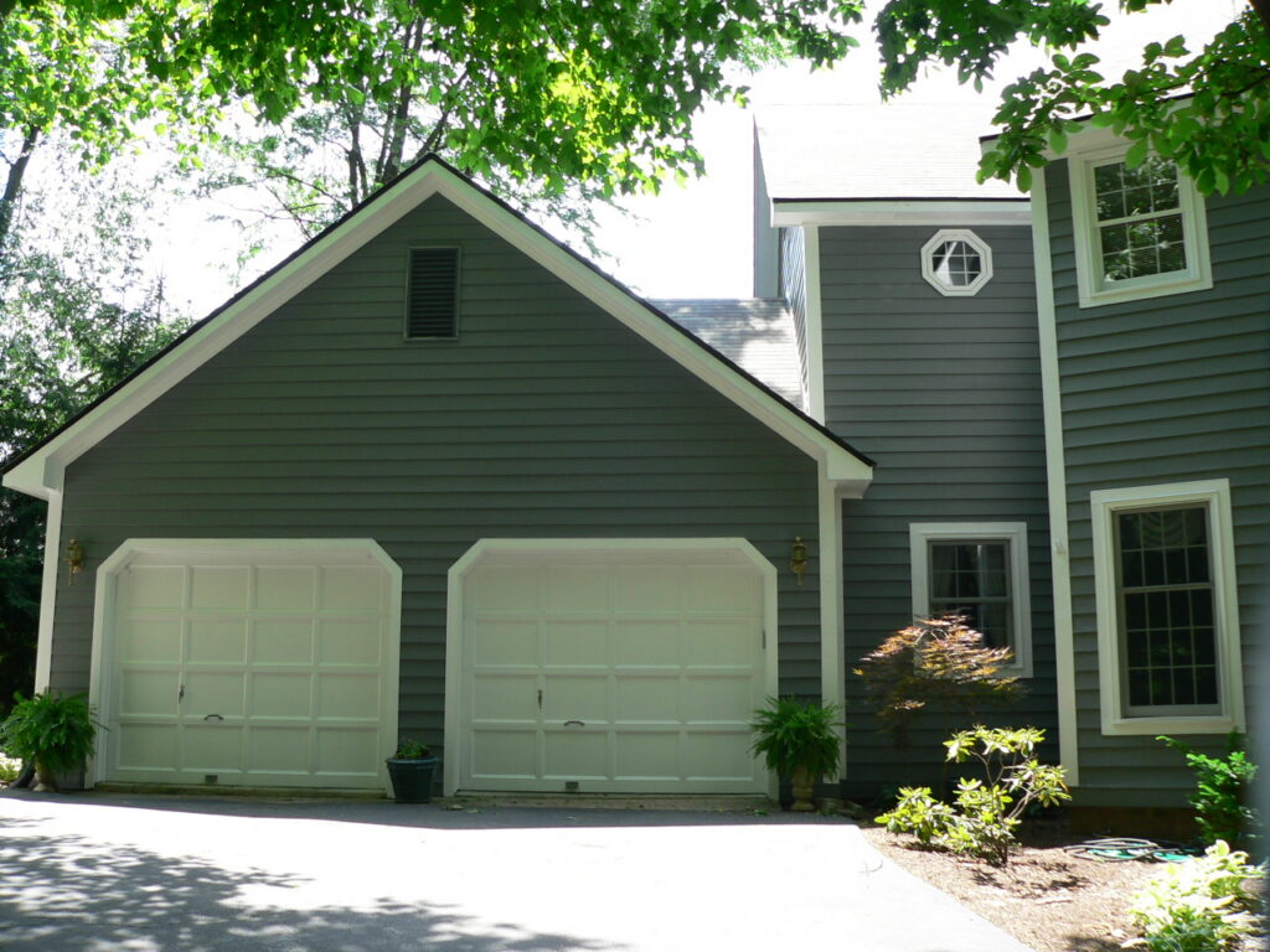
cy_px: 476
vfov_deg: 39.7
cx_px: 635
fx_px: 1321
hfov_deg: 51.4
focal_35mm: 36
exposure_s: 1/100
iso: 80
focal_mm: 6
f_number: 3.3
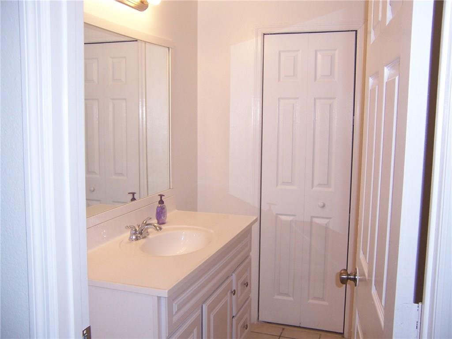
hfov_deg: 55.4
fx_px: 431
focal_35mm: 33
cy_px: 170
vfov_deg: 42.9
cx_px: 226
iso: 140
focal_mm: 5.5
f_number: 2.8
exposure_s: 1/60
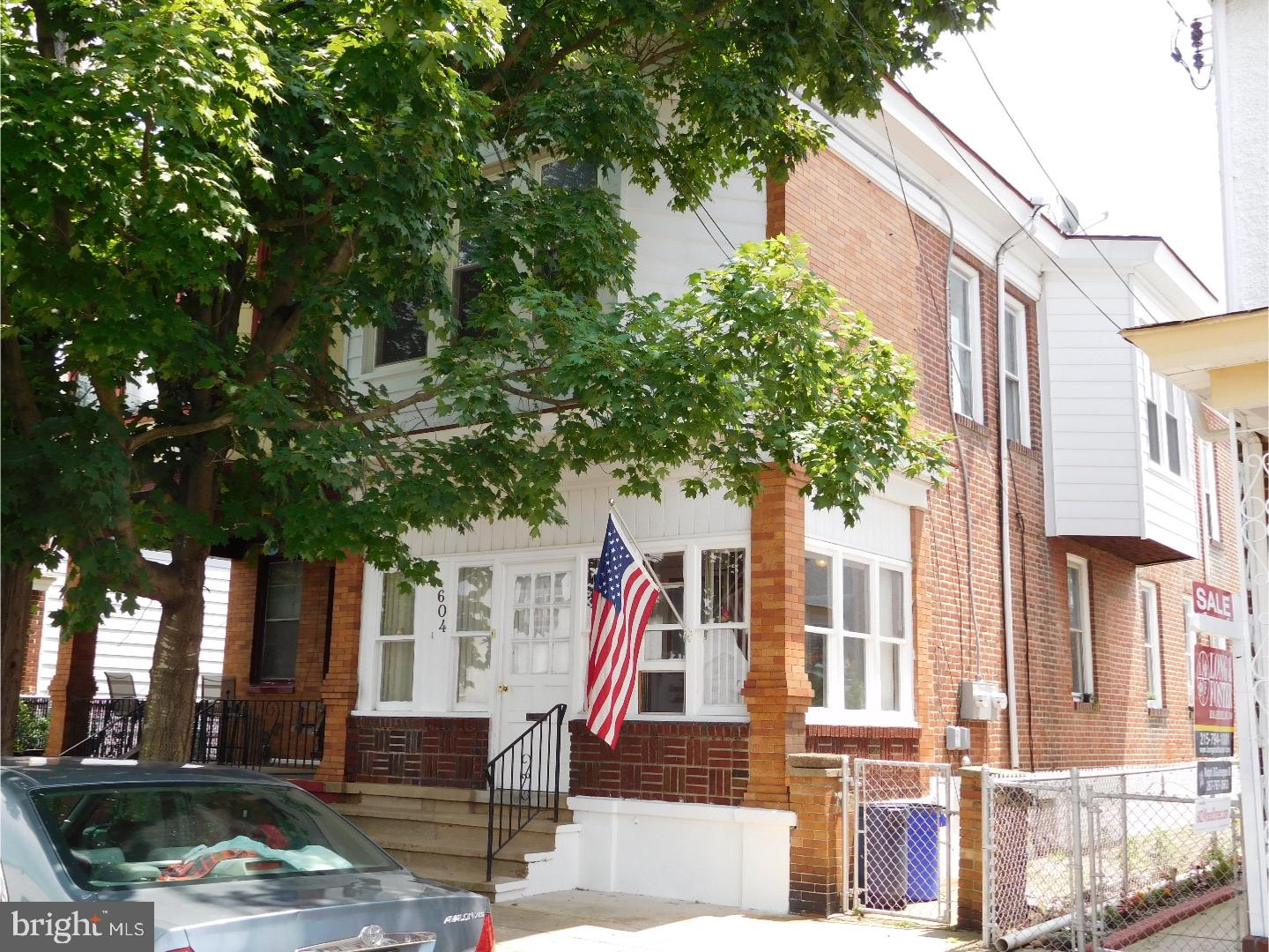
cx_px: 634
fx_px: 1283
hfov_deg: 52.6
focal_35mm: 35
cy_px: 476
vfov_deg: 40.7
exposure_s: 1/250
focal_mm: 6.2
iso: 125
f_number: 3.8
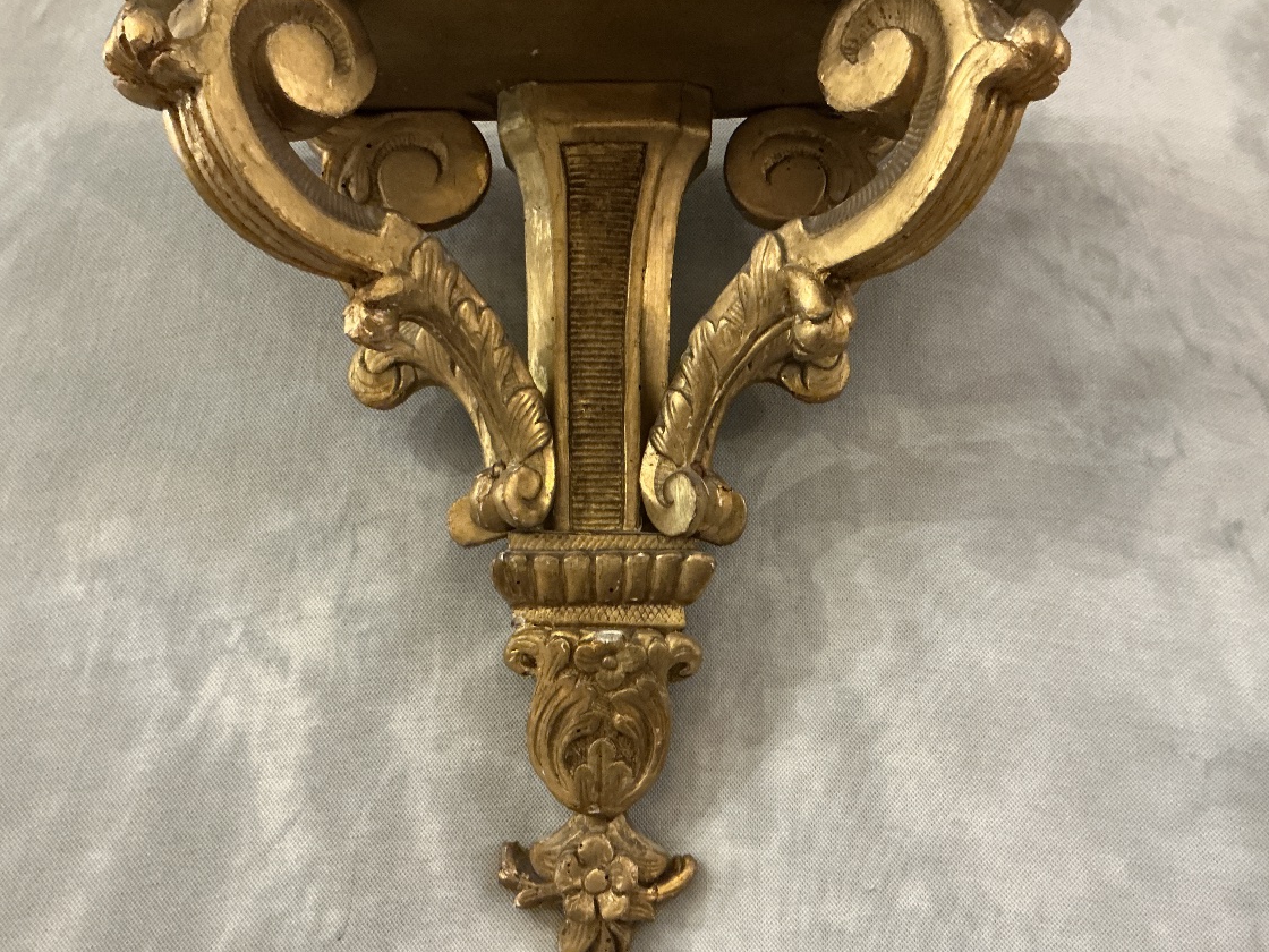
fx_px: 1100
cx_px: 642
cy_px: 487
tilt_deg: +12.8
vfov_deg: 46.8
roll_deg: -0.6
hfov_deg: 60.0
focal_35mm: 30
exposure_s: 1/33
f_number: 1.8
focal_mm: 3
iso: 320
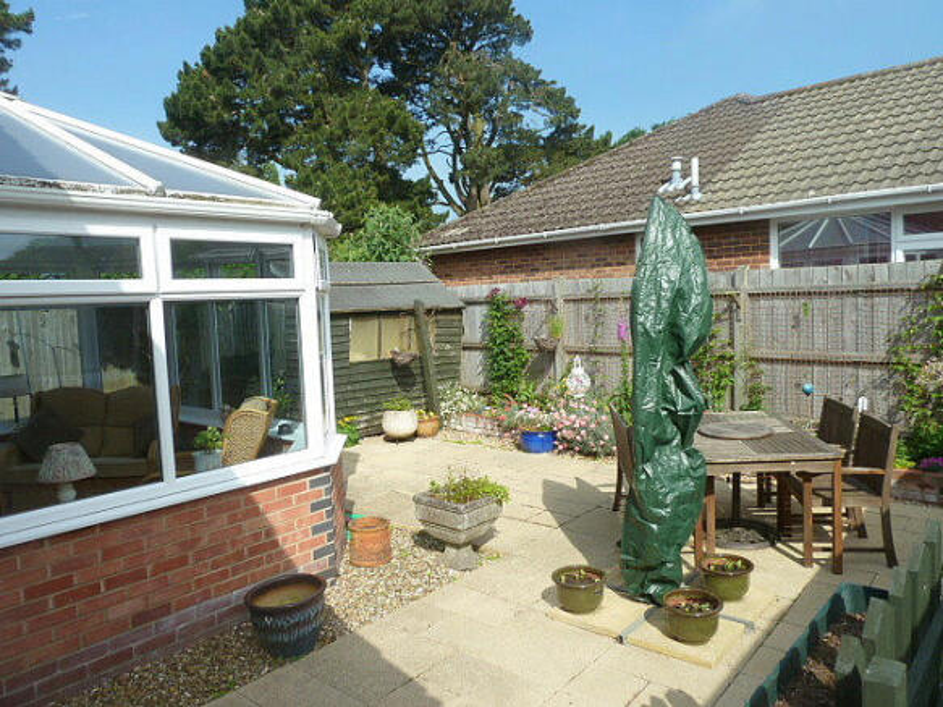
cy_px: 354
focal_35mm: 25
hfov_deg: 69.4
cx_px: 472
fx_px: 681
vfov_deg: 54.9
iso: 80
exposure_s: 1/400
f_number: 4.5
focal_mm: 4.1
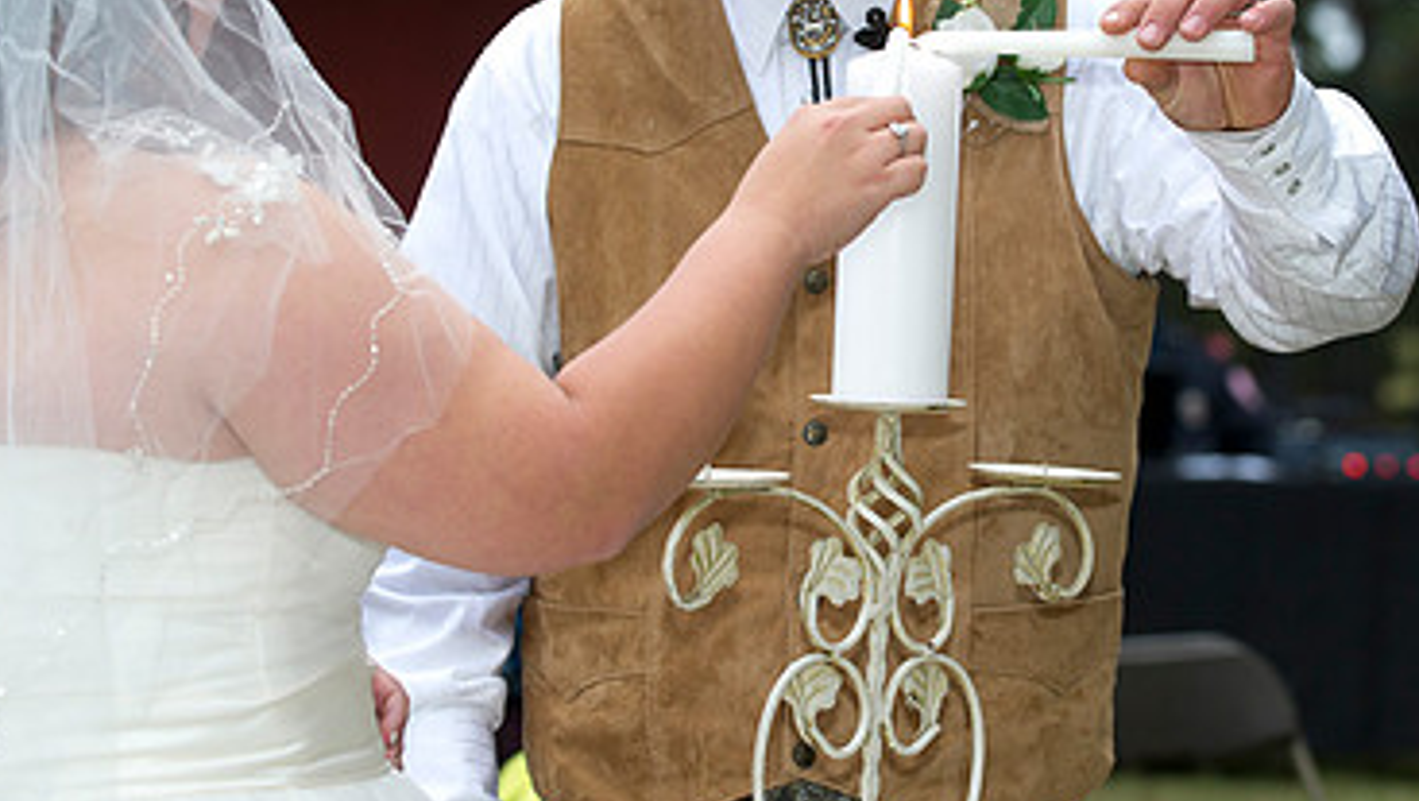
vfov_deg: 7.7
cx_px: 882
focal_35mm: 157
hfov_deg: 13.7
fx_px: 5911
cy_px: 174
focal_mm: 95
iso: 800
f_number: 3.5
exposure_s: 1/160
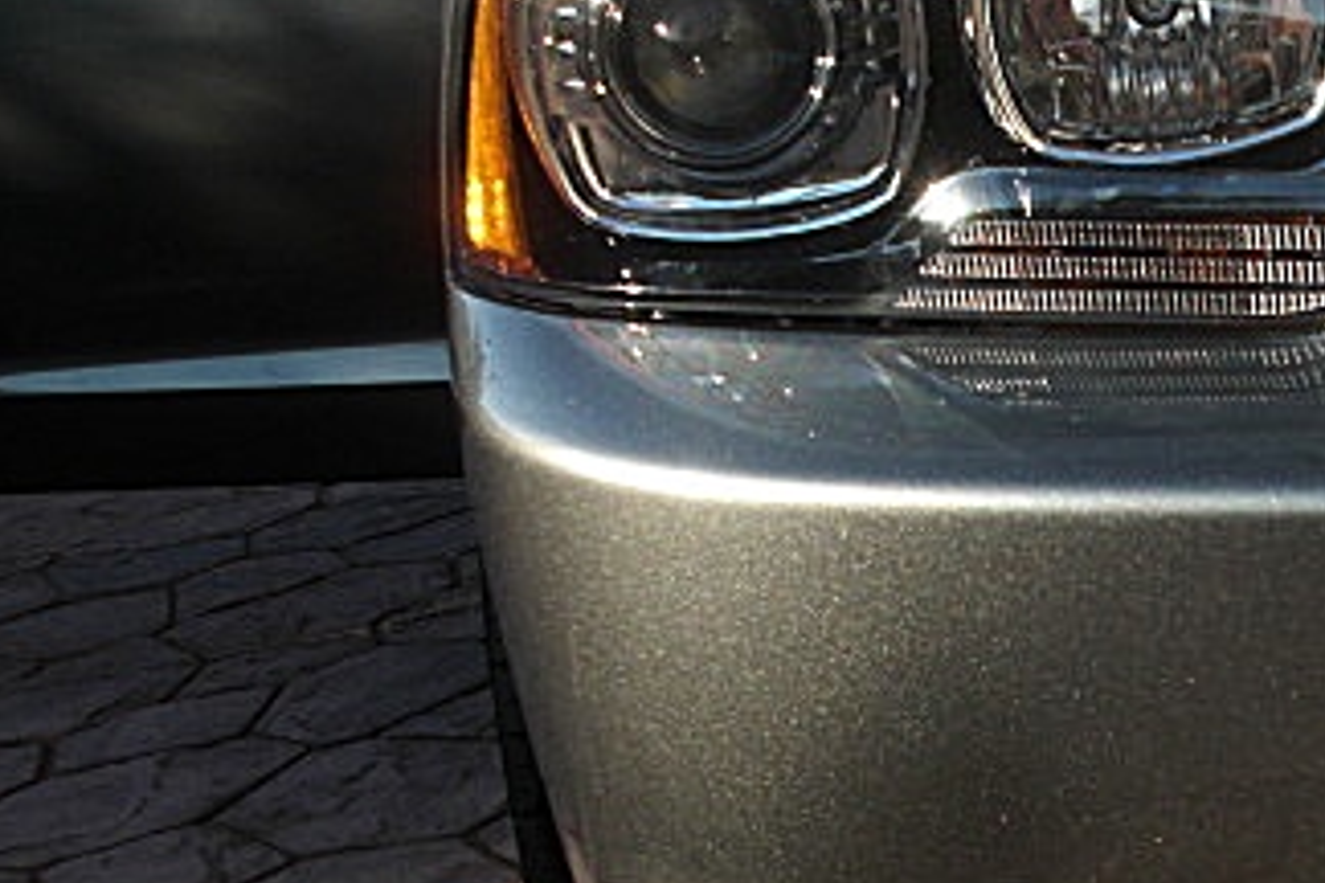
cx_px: 1292
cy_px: 601
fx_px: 2723
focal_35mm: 74
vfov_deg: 18.4
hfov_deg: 26.1
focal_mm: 6.3
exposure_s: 1/400
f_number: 2.8
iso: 50
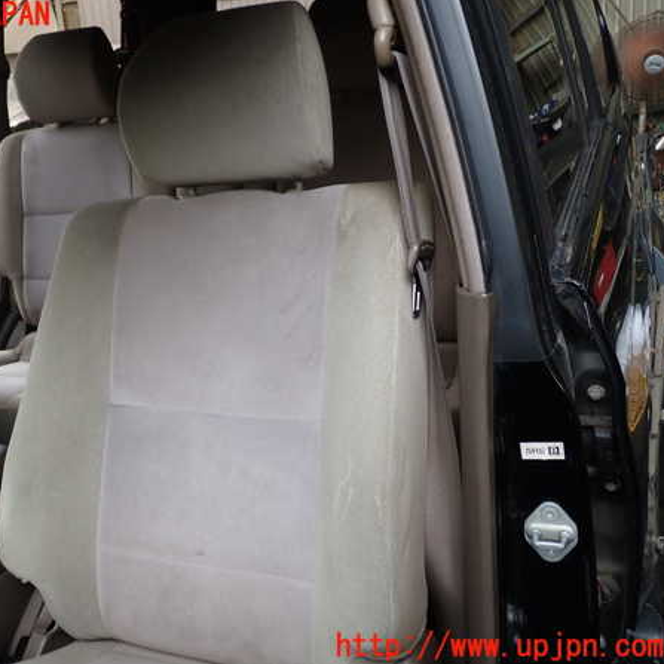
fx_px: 825
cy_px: 331
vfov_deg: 43.9
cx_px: 226
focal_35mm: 38
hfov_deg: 43.3
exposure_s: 1/60
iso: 200
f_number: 2.4
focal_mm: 5.79
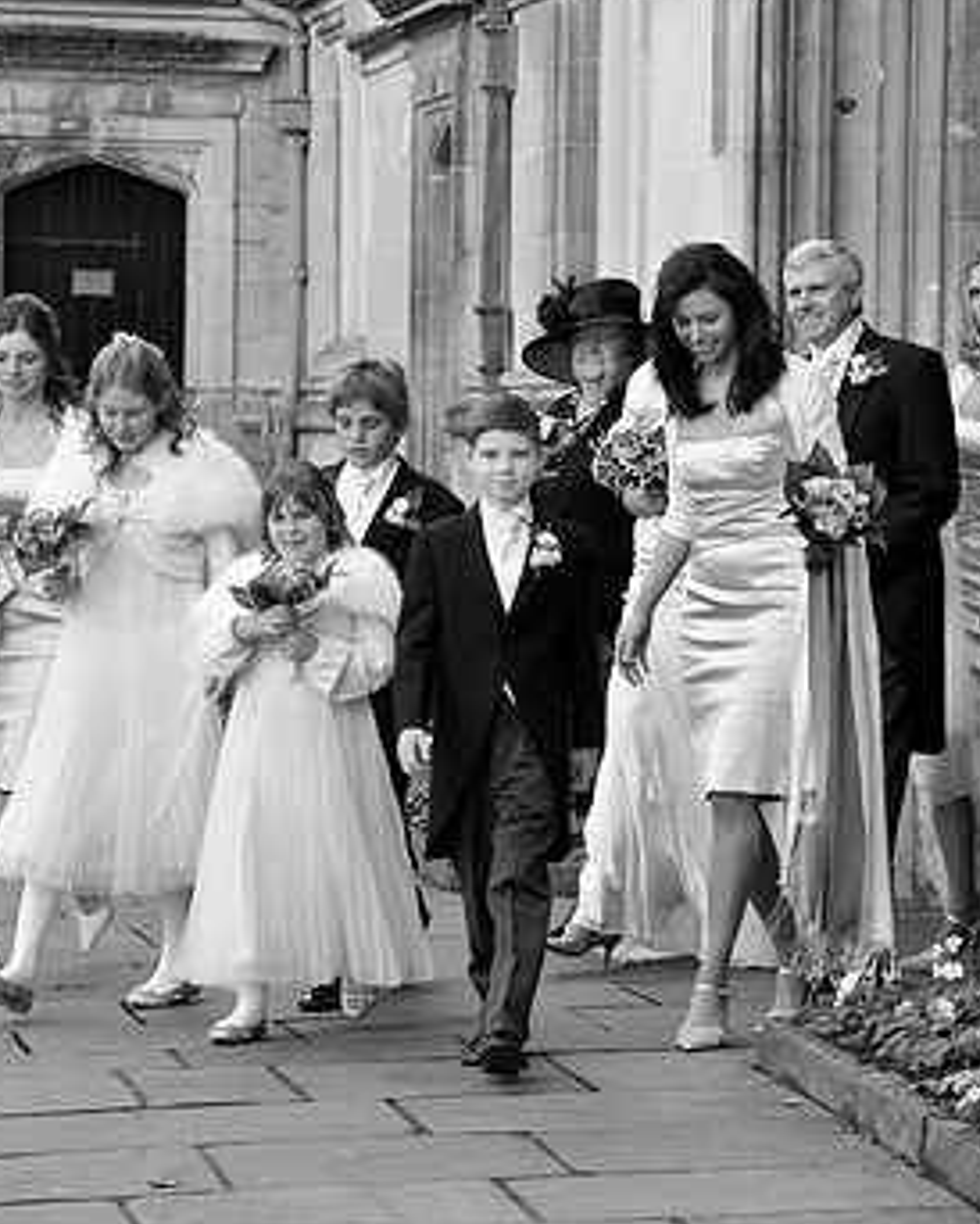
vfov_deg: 11.0
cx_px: 481
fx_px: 6361
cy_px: 465
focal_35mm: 176
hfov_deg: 8.8
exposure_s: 1/200
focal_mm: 95
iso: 500
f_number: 7.1
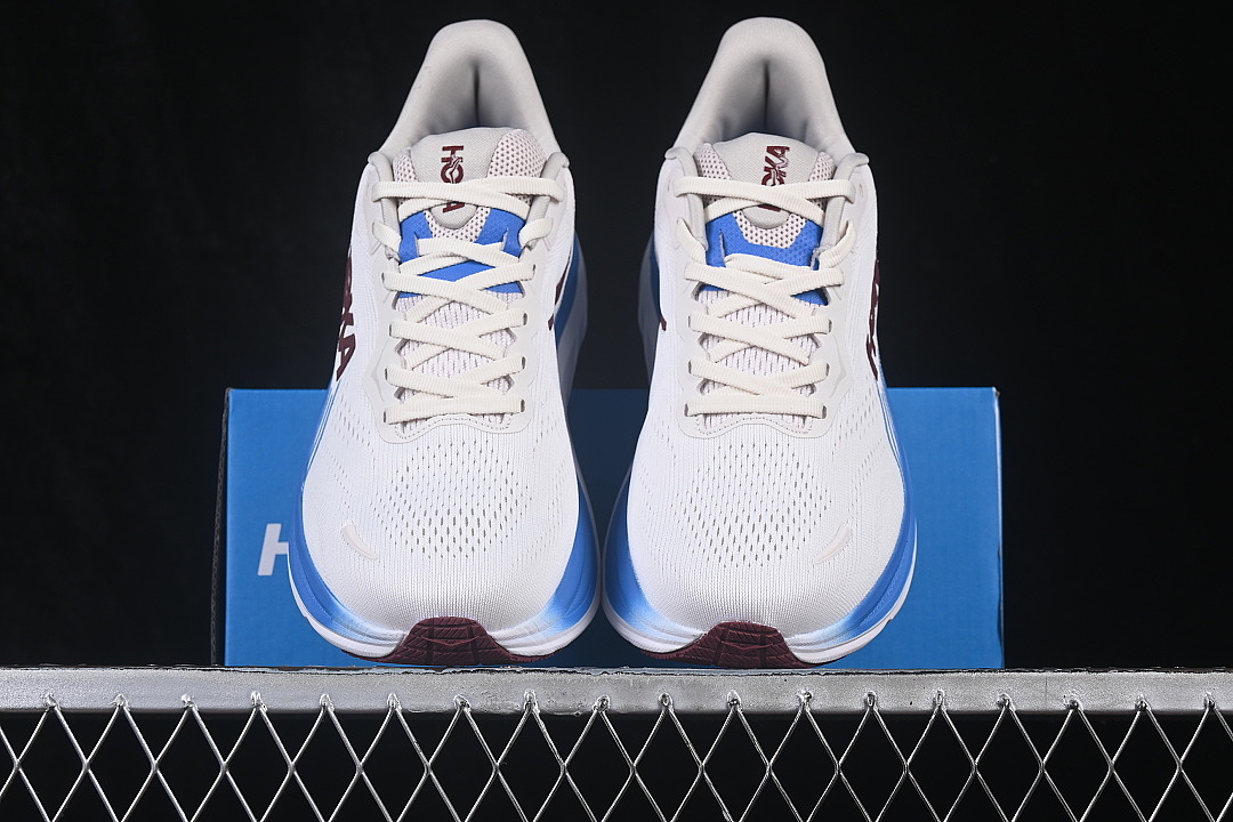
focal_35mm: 75
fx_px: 2569
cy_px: 411
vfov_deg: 18.2
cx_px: 616
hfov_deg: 27.0
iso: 160
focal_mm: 50
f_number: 8
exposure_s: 1/80
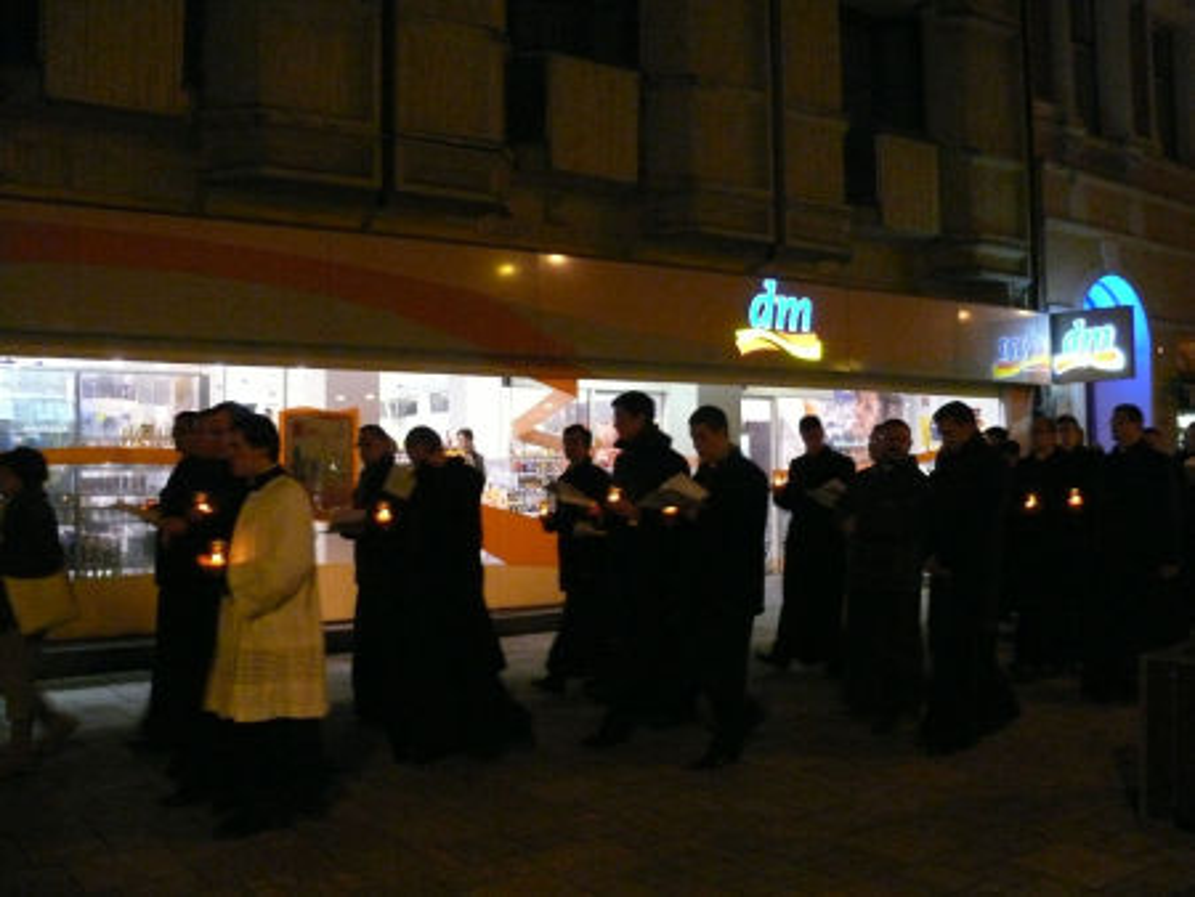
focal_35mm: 35
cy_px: 448
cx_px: 598
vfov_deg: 40.7
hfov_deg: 52.6
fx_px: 1209
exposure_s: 1/25
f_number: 2.8
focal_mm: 7.4
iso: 800
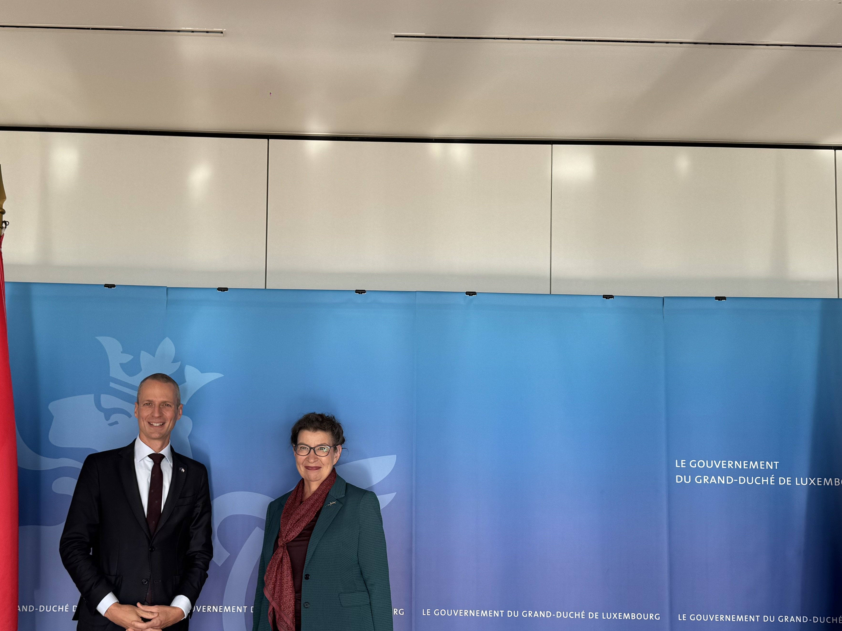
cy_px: 401
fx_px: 949
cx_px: 338
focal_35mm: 39
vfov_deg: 36.6
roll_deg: -1.1
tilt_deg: +4.3
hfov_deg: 47.6
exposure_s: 1/518
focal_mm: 6.76
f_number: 1.78
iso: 80
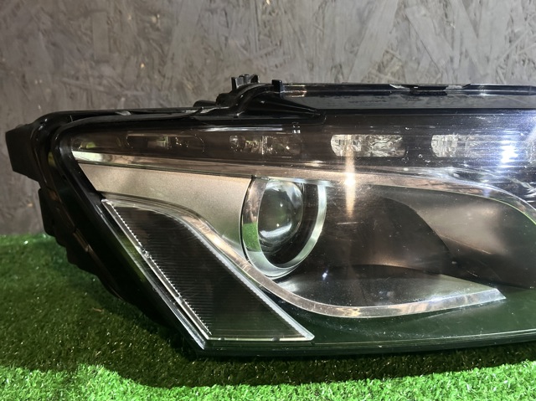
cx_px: 268
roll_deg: +1.4
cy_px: 200
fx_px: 743
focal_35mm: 48
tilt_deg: -12.2
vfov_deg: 30.2
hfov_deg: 39.7
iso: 400
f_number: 1.78
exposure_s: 1/40
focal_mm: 6.86
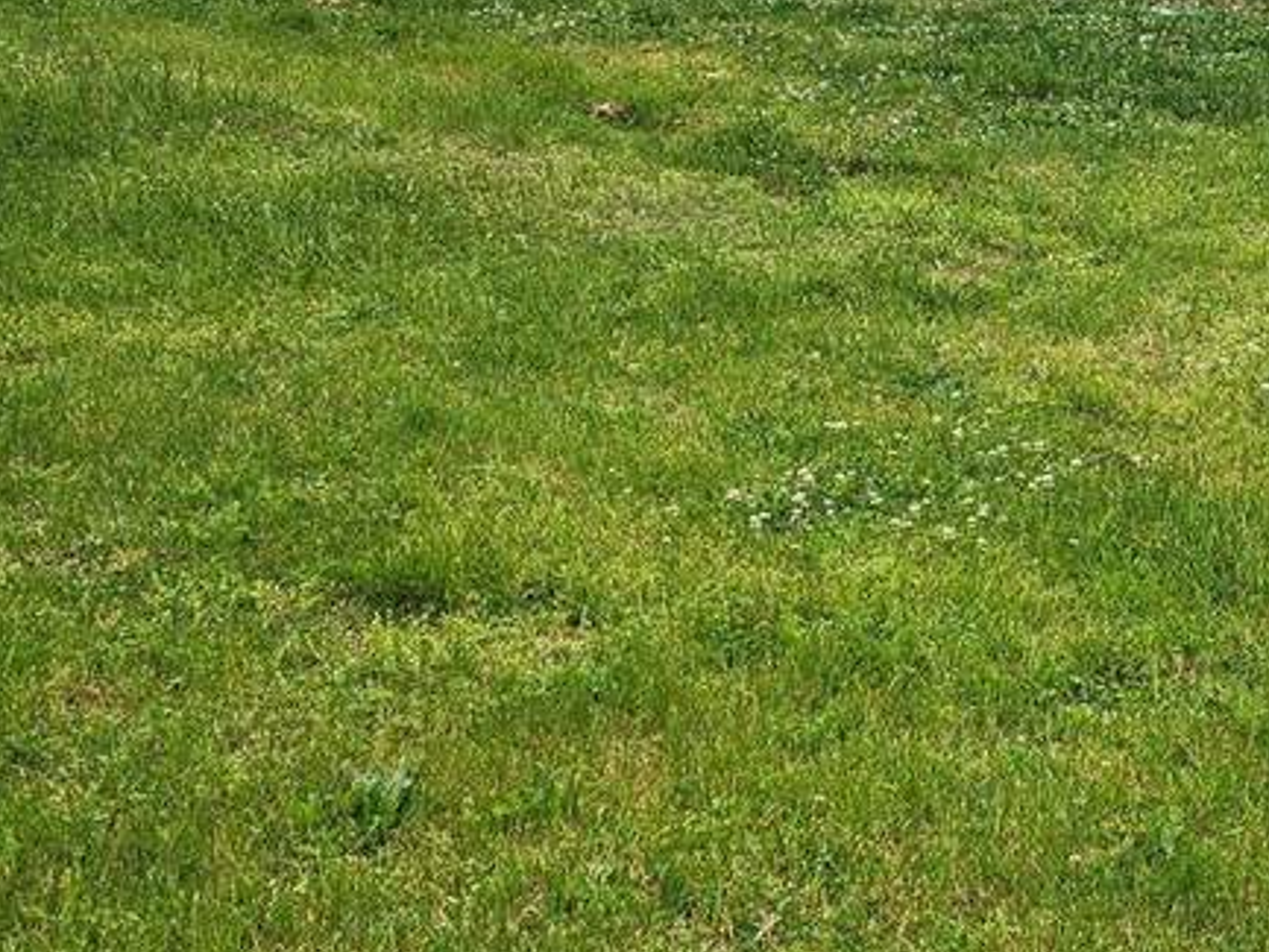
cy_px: 313
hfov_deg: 27.3
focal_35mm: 68
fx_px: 2494
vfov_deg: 21.5
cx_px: 1196
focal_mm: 6.4
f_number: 1.8
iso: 12
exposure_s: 1/626
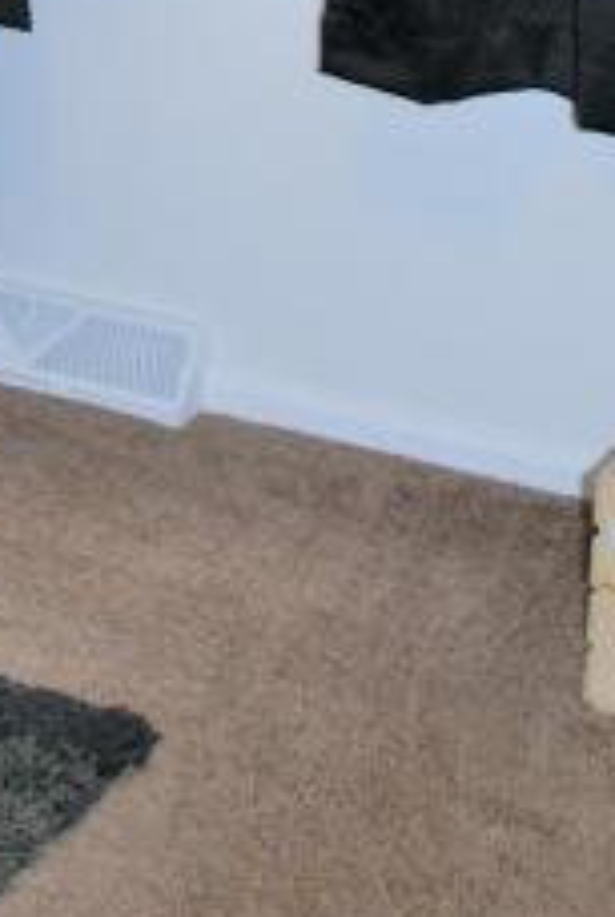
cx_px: -56
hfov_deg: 11.2
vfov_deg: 15.9
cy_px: -318
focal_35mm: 121
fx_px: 3086
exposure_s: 1/60
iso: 200
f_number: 4.2
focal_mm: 24
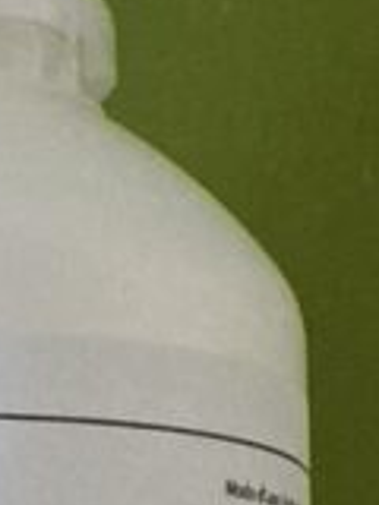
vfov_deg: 9.9
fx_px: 2613
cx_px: -3
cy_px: 1162
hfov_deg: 8.3
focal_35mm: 179
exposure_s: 1/44
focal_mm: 3.99
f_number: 1.8
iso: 320
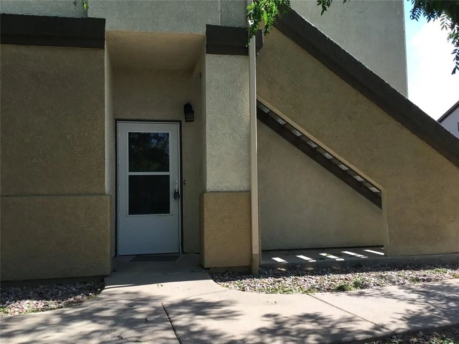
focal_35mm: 31
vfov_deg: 45.4
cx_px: 230
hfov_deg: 58.4
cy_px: 172
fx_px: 411
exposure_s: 1/485
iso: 25
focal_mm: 3.3
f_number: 2.4
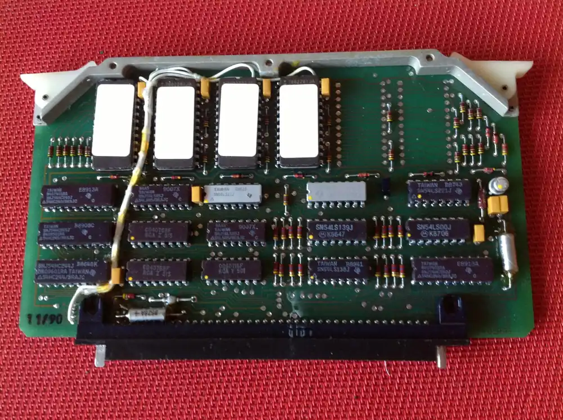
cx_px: 282
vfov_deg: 40.6
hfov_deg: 52.7
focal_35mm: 35
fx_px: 568
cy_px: 210
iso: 200
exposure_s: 1/15
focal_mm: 4.28
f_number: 2.4
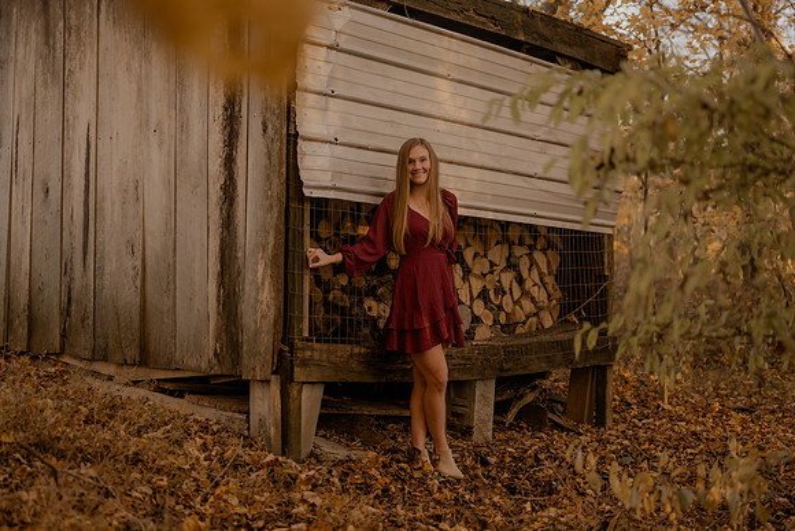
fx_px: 1206
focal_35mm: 55
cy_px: 266
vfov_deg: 24.8
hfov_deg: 36.5
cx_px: 398
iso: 250
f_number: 1.8
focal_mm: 50
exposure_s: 1/250
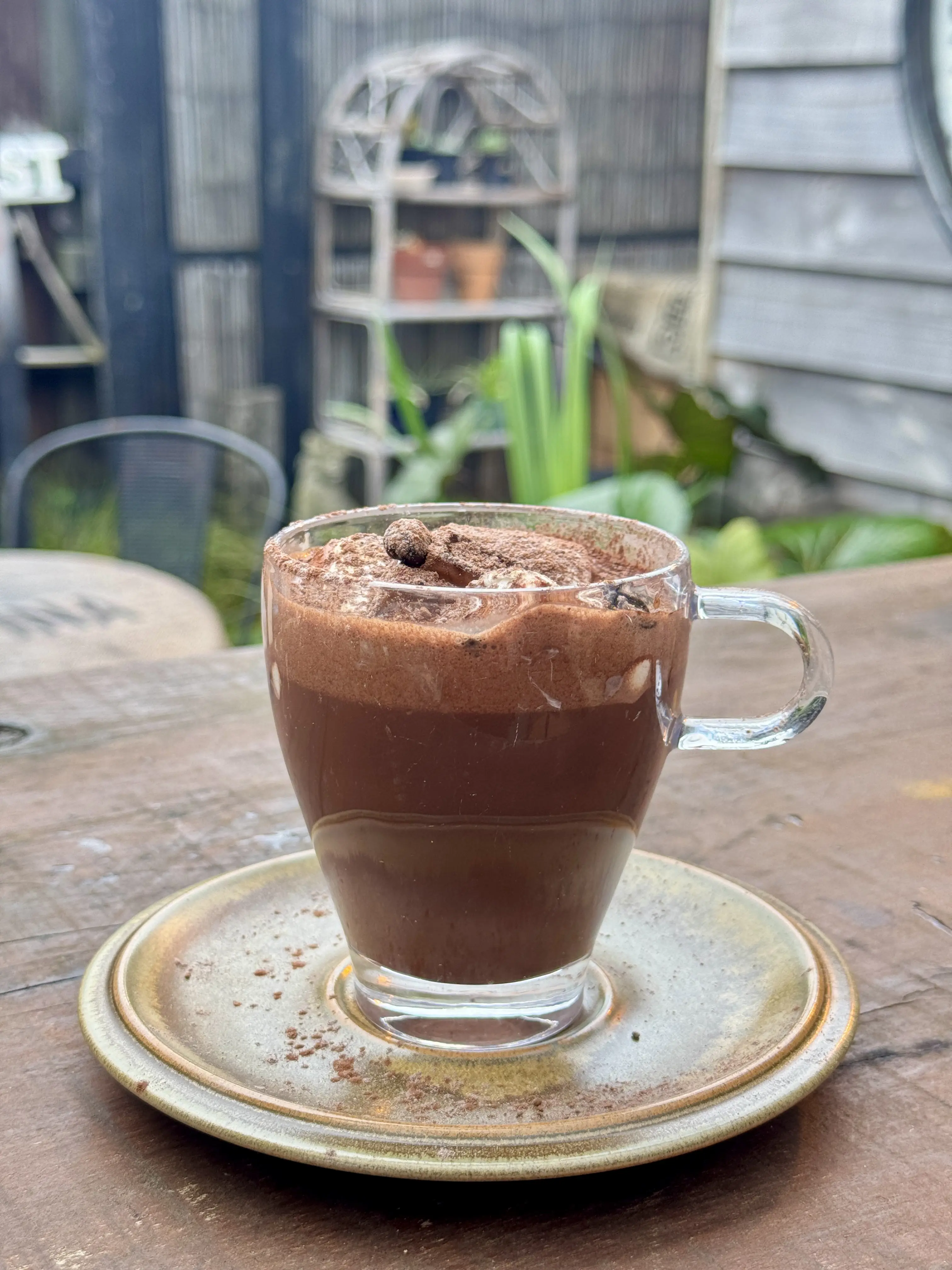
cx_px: 476
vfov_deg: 39.7
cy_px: 635
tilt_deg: -15.0
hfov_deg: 30.3
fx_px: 1760
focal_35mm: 48
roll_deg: -0.8
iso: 64
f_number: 1.78
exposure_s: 1/259
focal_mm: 6.76
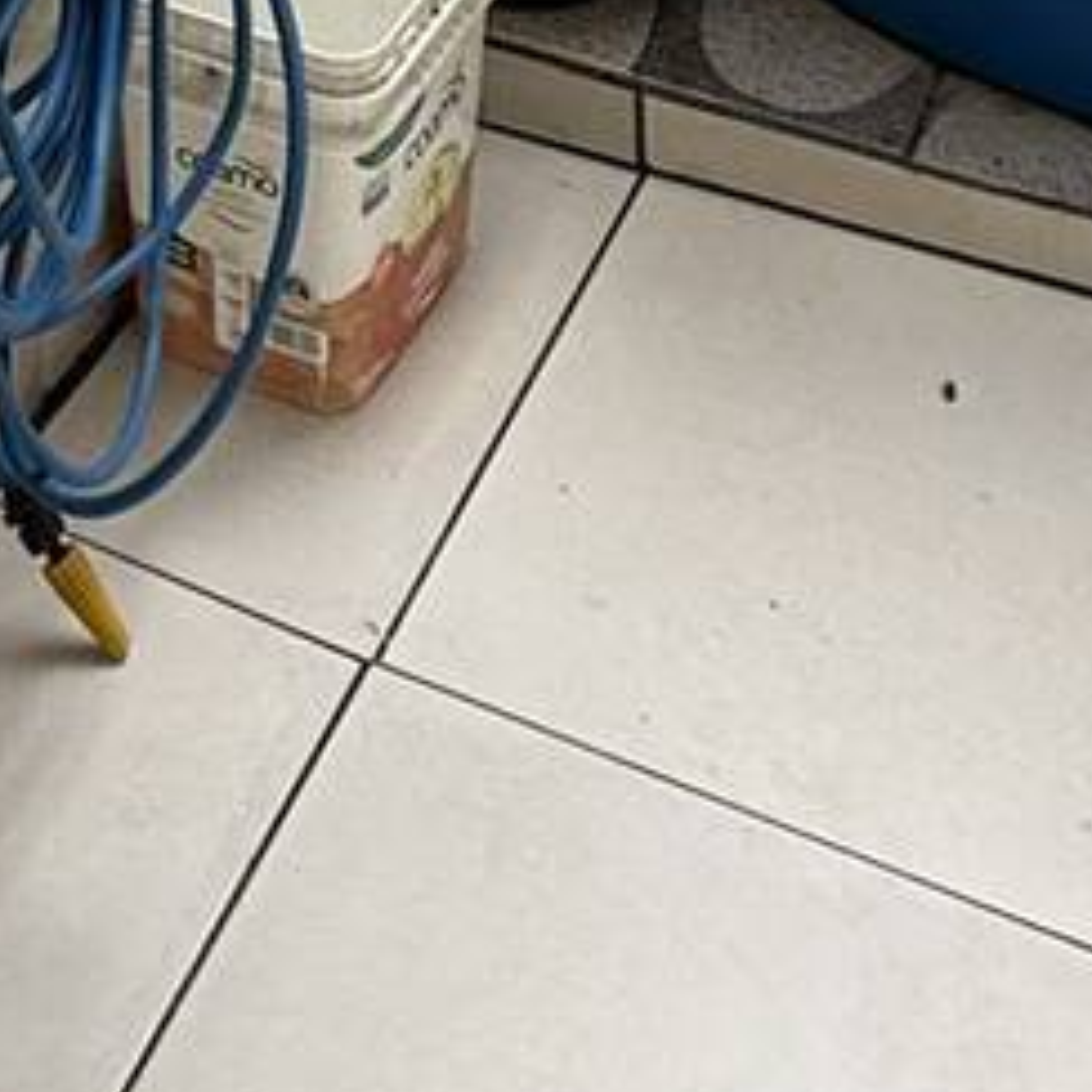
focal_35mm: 73
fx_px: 2605
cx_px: 161
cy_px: -1079
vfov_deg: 17.3
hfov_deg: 23.2
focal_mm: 2.22
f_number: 2.2
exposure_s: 1/99
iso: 64
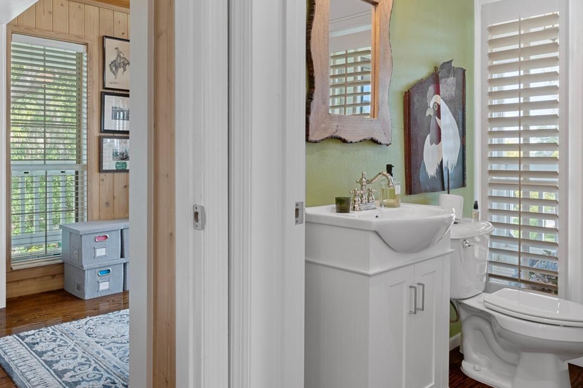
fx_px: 437
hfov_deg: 67.2
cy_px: 159
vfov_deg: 47.7
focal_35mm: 27
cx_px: 259
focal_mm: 14
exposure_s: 1.5
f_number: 9.5
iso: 320
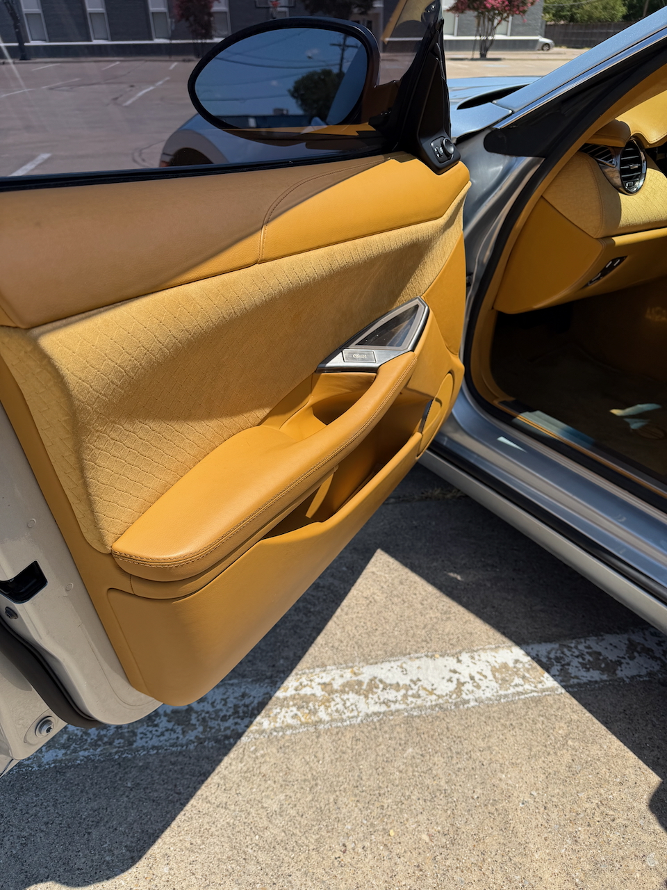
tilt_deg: -34.1
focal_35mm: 24
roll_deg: +0.2
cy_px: 445
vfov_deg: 71.6
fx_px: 617
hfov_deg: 56.8
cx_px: 334
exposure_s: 1/3953
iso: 80
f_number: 1.78
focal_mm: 6.76
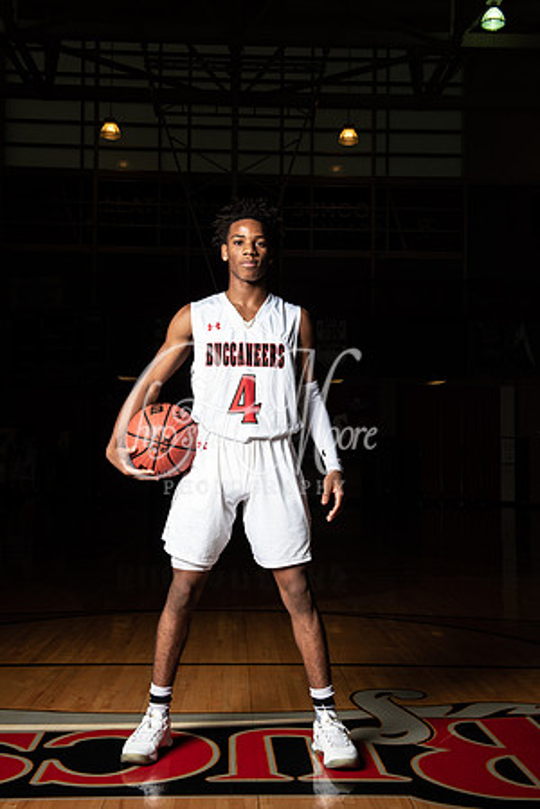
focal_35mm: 45
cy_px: 404
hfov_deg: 29.9
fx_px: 1012
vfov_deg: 43.6
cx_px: 270
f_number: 14
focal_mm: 45
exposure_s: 1/200
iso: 320
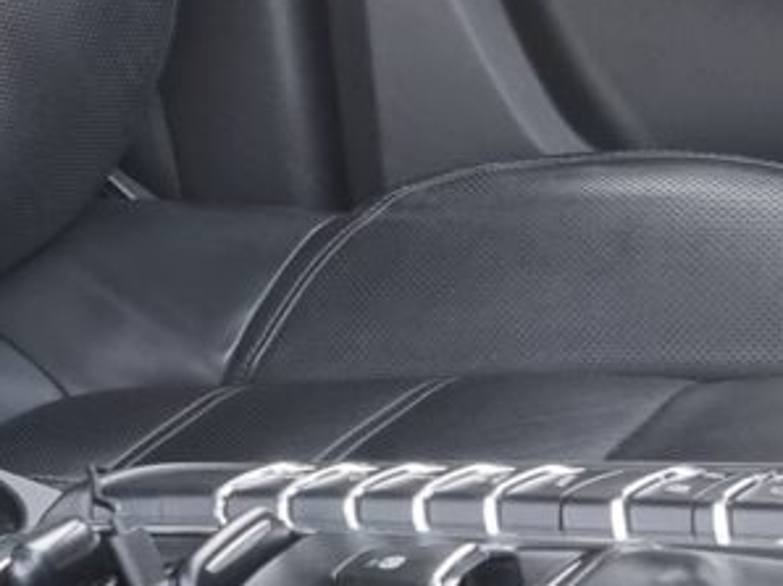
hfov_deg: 12.2
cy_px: -79
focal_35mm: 129
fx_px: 2916
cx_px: -1101
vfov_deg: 11.3
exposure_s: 1/100
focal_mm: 6.7
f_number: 1.8
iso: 160
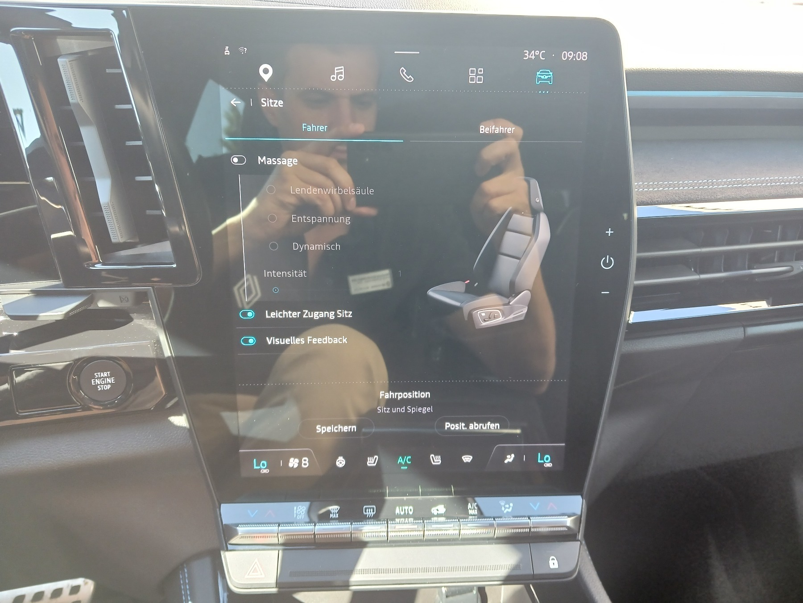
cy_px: 302
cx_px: 402
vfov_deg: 51.4
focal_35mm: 27
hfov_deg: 65.3
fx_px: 626
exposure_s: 1/40
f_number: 1.8
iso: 160
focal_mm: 4
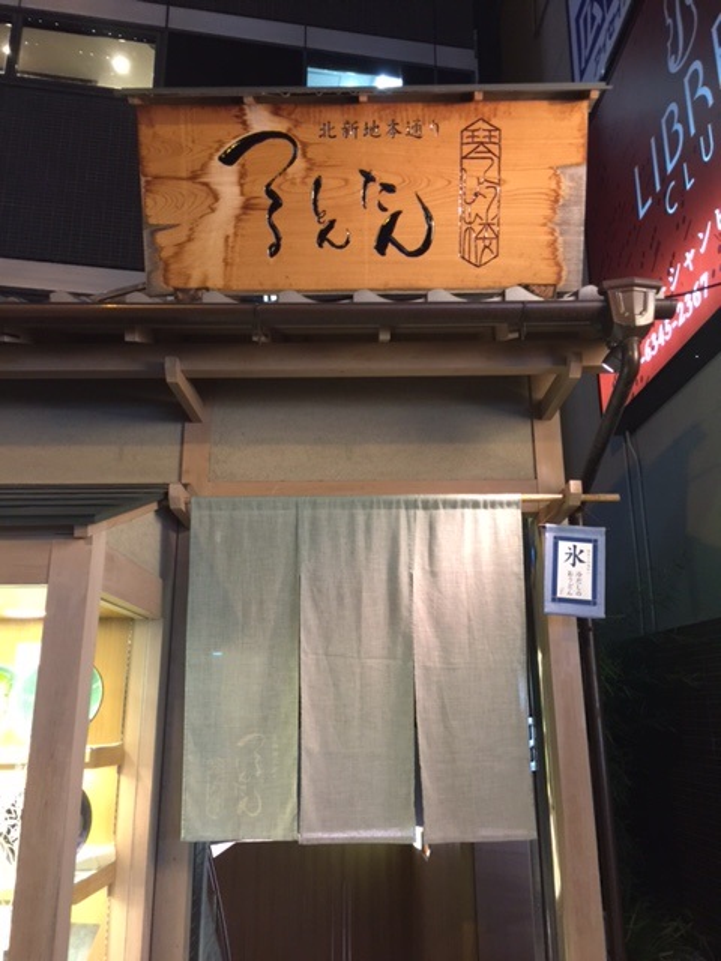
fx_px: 805
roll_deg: -0.3
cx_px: 360
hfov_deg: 48.2
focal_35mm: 29
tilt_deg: +19.3
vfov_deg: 61.7
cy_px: 480
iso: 125
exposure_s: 1/10
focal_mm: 4.15
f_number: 2.2
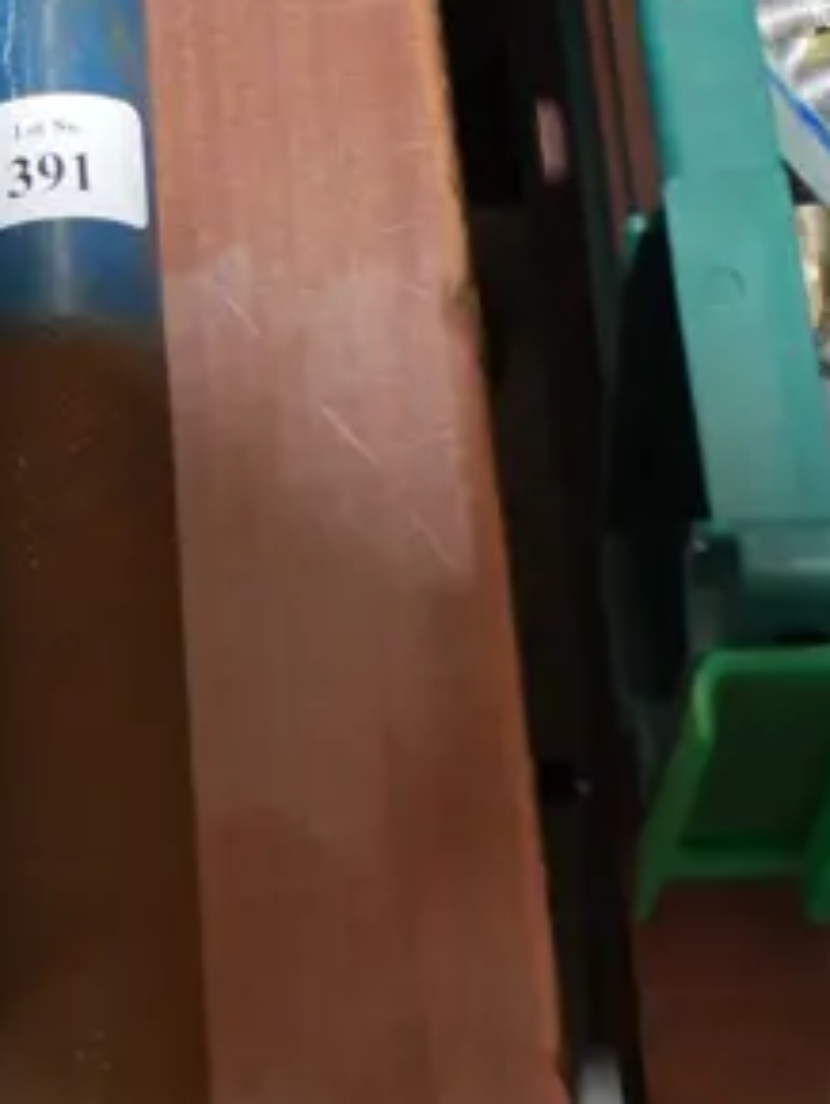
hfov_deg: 11.7
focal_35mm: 127
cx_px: 303
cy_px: -617
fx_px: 4054
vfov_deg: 14.3
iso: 640
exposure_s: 1/60
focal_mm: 18
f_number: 4
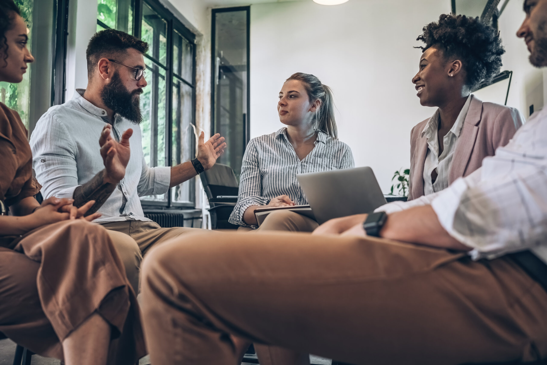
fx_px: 532
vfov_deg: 37.9
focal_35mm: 35
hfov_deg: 54.4
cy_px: 182
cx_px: 274
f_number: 2.8
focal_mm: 35
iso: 1000
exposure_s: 1/250
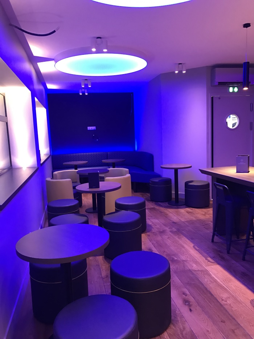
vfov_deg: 63.4
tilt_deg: -6.7
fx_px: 274
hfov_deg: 49.8
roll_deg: +1.8
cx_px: 127
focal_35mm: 28
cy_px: 170
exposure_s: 1/10
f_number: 1.8
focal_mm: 3.99
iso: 100
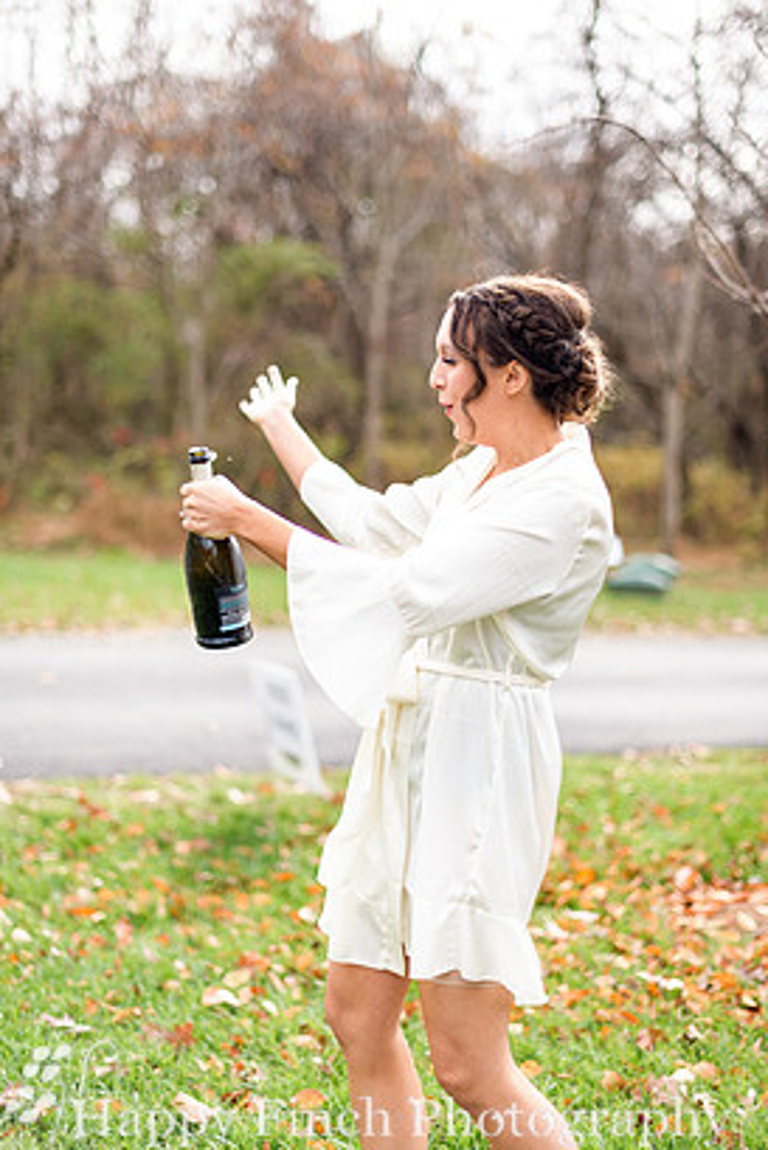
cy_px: 560
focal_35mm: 55
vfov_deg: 36.2
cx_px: 397
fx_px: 1758
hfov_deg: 24.6
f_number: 1.8
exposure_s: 1/1000
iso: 400
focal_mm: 50
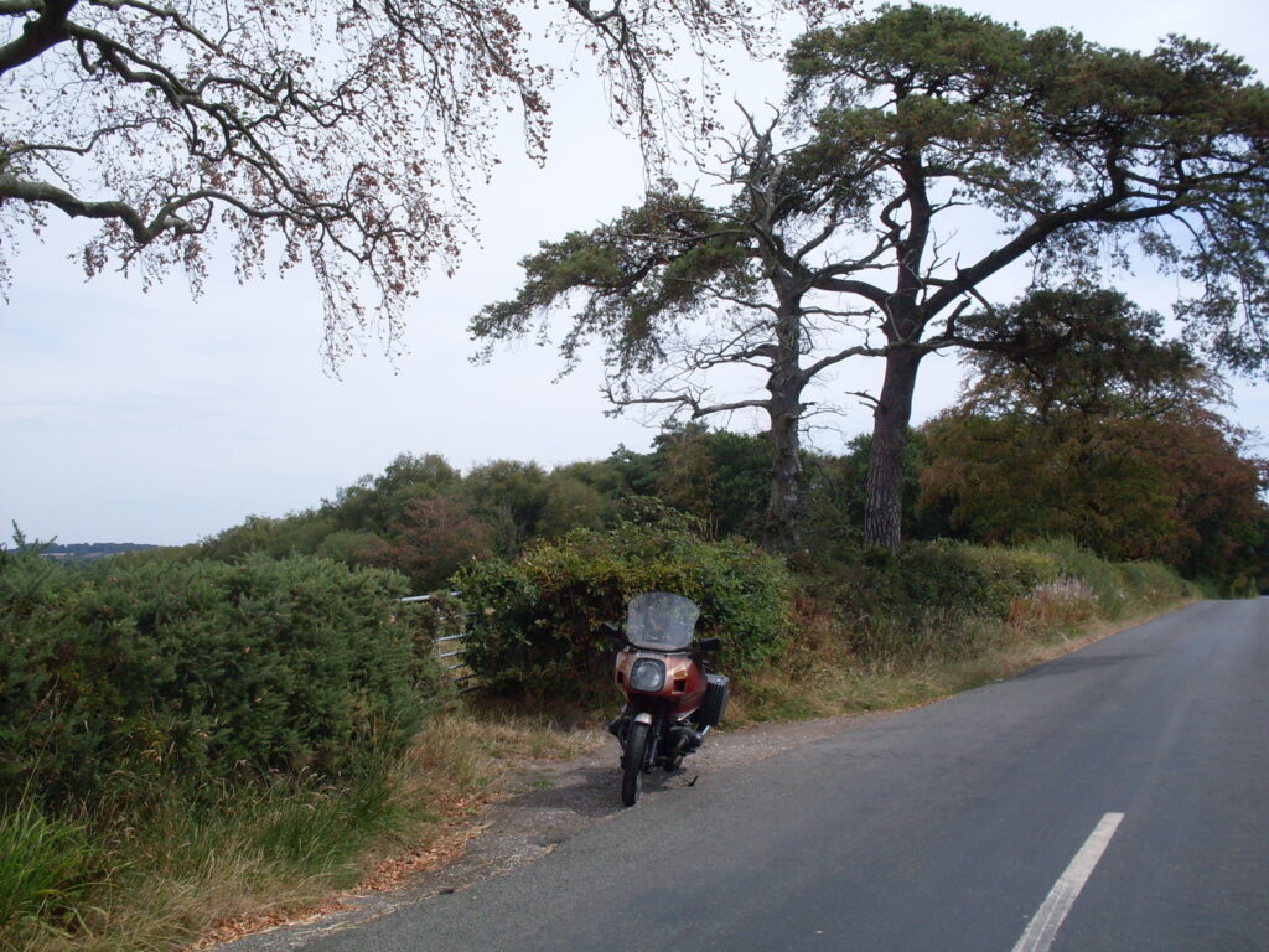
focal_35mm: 38
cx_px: 634
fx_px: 1393
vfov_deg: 37.7
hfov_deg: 49.0
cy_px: 476
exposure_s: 1/250
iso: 80
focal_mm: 6.3
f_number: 8.4
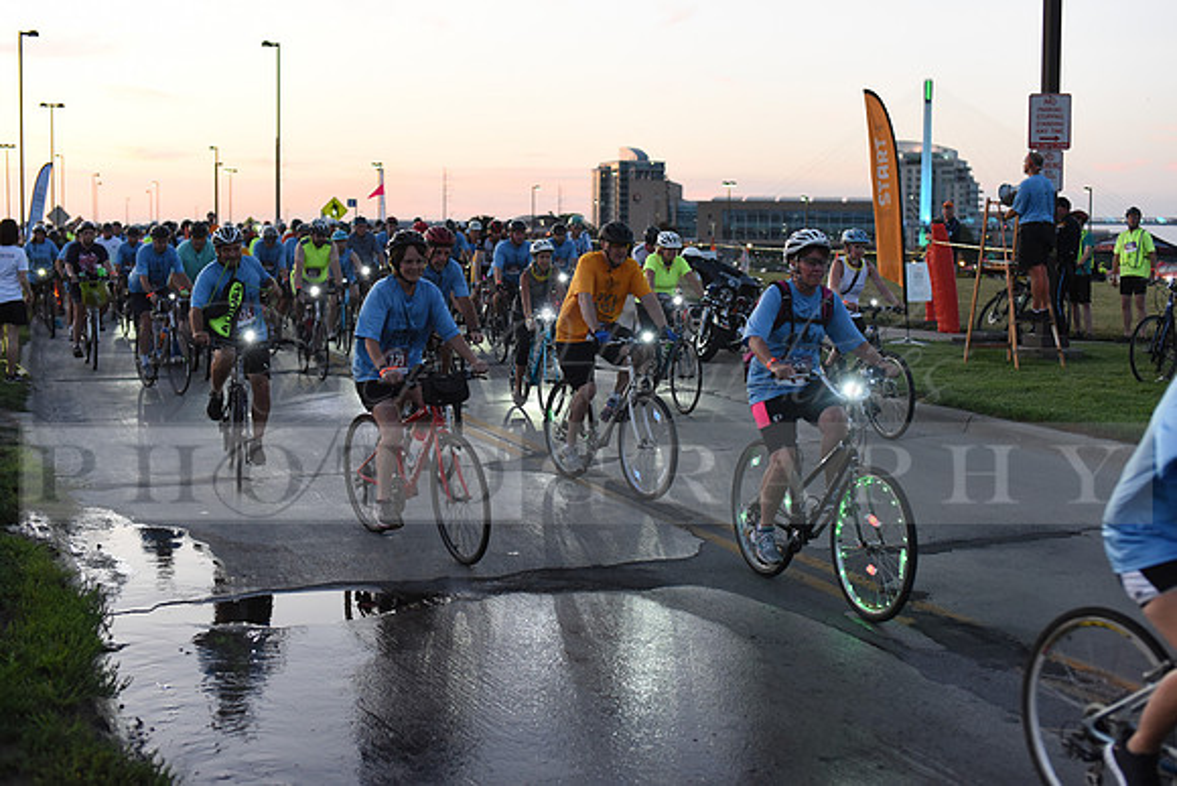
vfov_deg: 27.0
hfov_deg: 39.6
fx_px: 1635
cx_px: 588
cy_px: 393
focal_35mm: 50
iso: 2500
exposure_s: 1/400
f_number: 2.8
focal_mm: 50
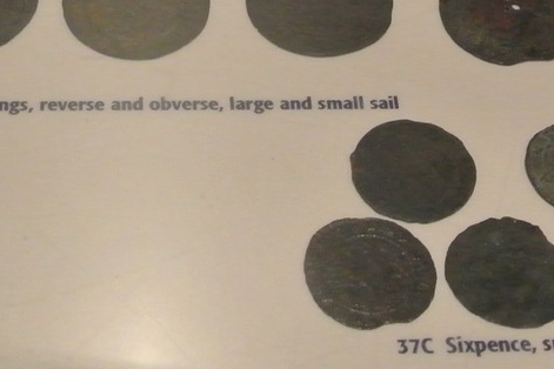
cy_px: 149
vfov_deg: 13.7
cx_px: 175
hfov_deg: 20.3
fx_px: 1539
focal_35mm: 100
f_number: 3.5
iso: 2000
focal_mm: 10
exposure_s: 1/30
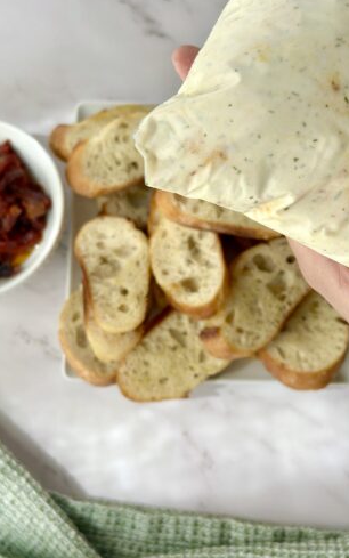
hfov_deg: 24.9
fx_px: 791
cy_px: 278
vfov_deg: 38.9
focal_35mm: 52
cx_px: 193
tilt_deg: -79.6
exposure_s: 1/1289
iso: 80
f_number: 1.78
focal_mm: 6.86
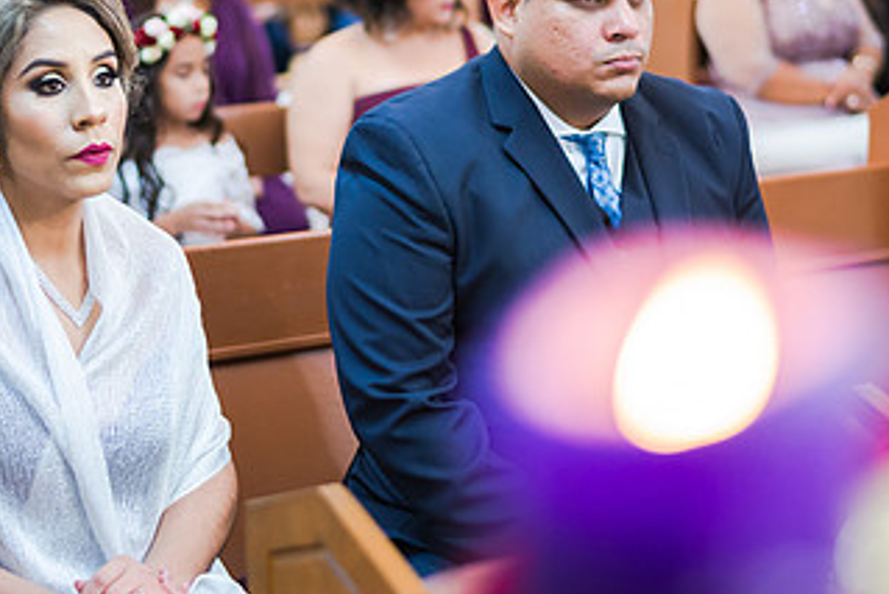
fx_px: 2248
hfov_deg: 22.4
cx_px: 418
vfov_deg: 15.0
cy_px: 185
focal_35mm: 91
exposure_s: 1/200
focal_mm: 50
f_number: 1.8
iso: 1000
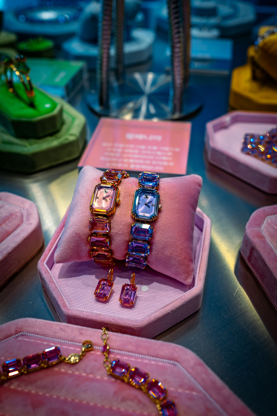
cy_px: 208
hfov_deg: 37.9
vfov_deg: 54.4
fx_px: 404
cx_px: 138
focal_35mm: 35
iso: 200
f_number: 4
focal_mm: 23
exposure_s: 1/125
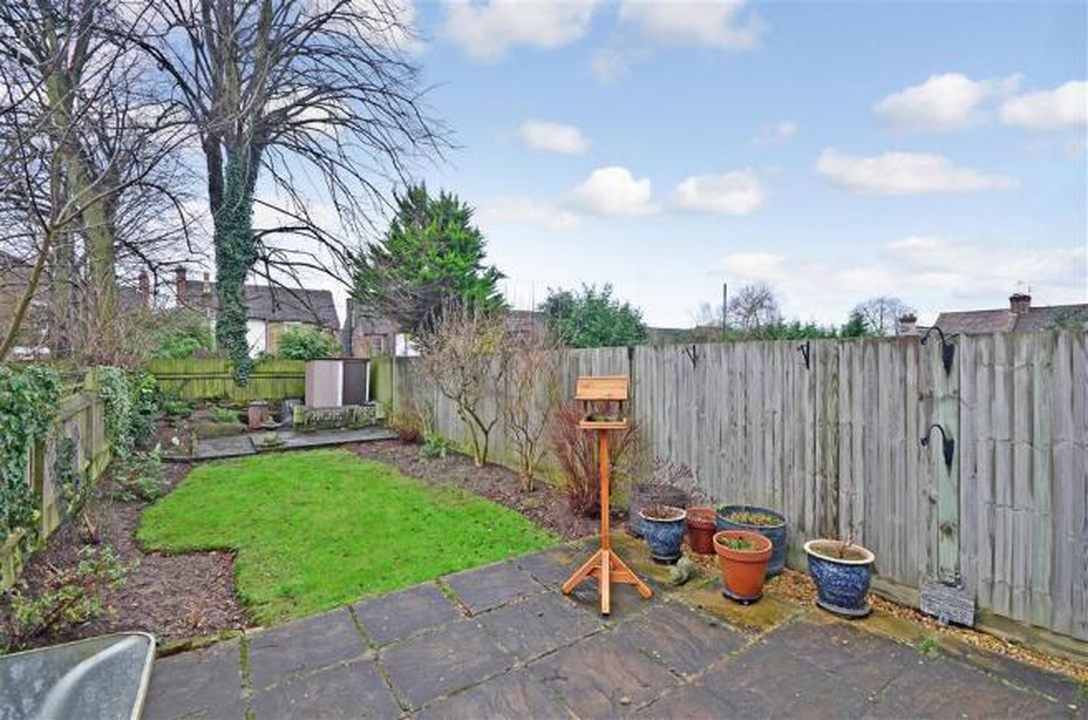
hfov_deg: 100.5
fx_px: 452
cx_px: 544
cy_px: 360
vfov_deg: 77.0
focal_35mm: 15
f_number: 9
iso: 640
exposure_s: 1/80
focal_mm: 10
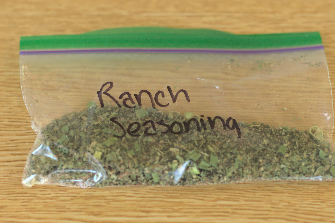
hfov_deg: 27.0
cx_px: 168
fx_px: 697
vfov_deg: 18.2
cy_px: 112
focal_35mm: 75
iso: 400
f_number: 2.8
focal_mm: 50
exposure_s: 1/125
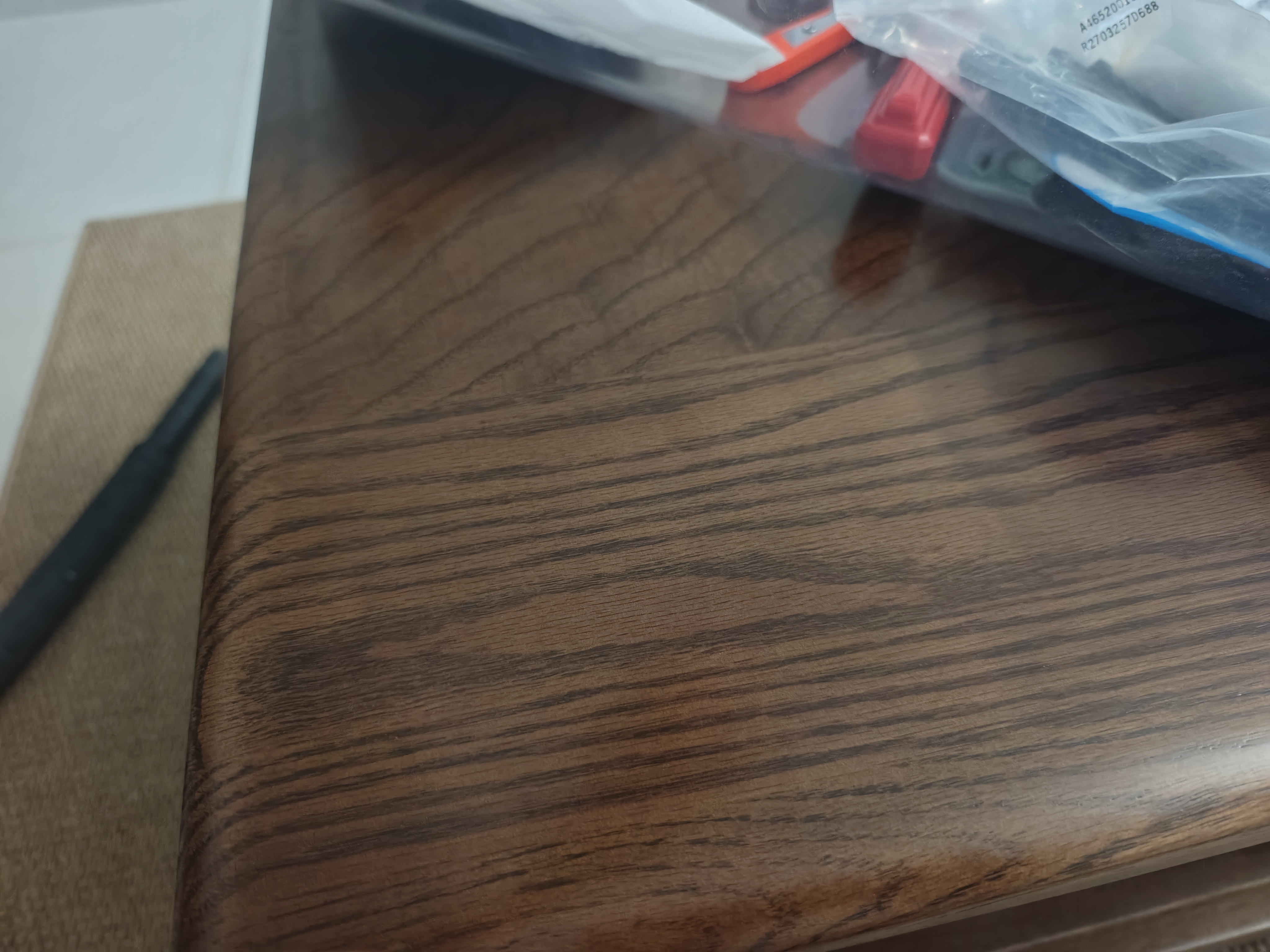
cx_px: 635
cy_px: 476
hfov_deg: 73.9
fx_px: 844
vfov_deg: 58.9
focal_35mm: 23
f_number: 1.68
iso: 827
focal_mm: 6.45
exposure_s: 1/33.3
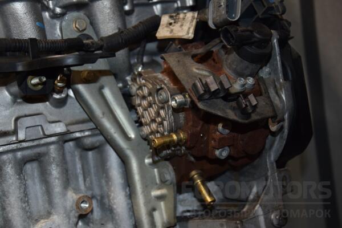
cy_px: 114
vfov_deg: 22.6
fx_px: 570
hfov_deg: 33.4
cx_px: 171
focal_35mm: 60
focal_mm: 40
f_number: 4.8
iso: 800
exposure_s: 1/60
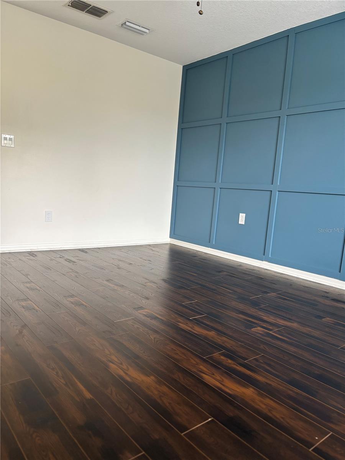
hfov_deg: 53.1
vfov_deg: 67.3
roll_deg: -5.1
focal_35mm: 26
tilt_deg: -4.7
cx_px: 172
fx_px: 346
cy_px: 230
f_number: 1.6
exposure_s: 1/101
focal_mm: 5.96
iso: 125
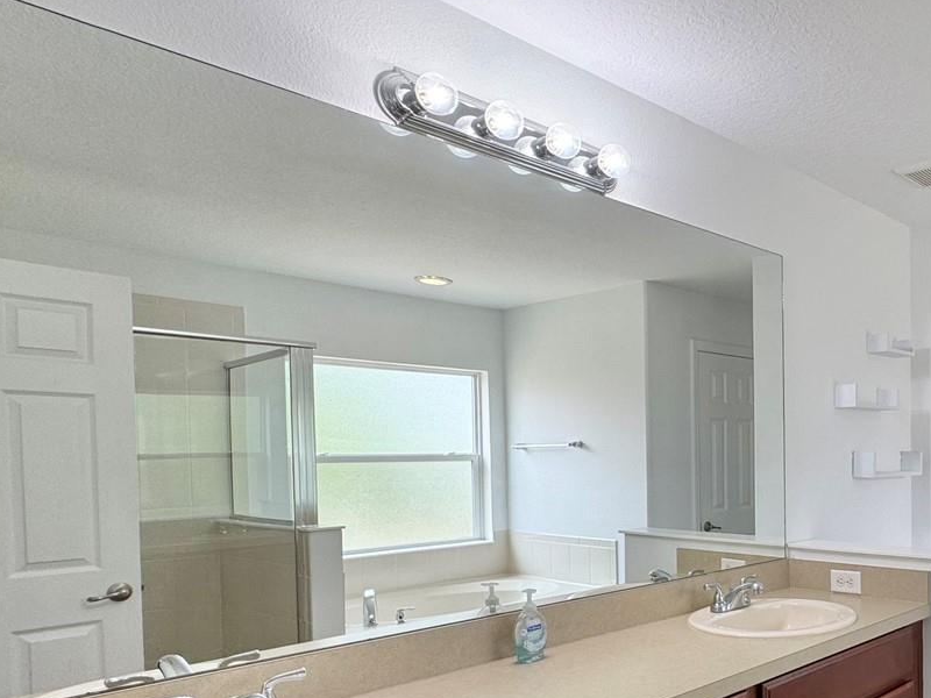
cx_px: 825
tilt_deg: -2.2
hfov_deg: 55.6
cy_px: 480
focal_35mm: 28
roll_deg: +0.6
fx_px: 753
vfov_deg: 48.7
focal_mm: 2.22
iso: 80
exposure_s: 1/120
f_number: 2.2
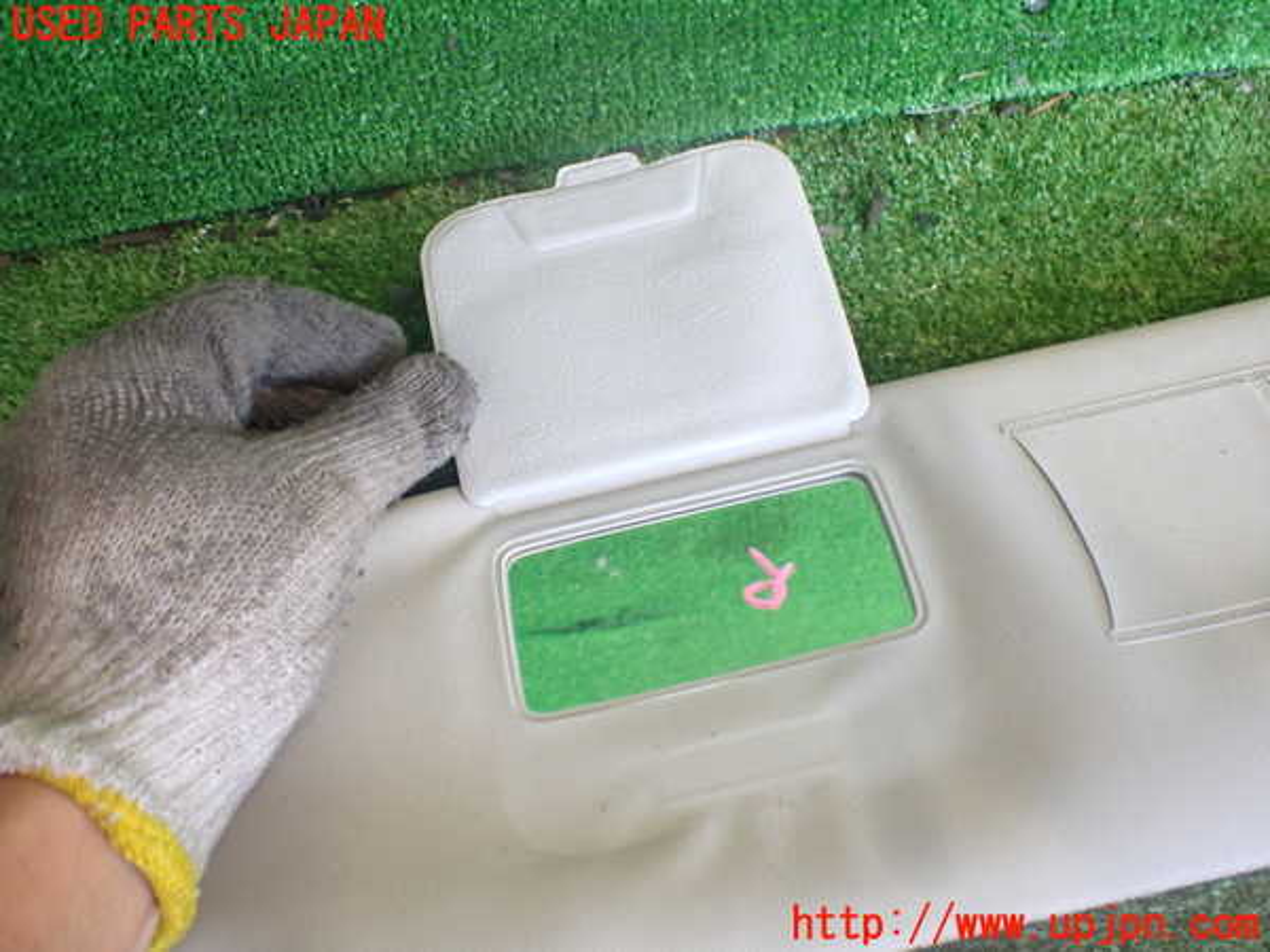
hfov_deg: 60.0
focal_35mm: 30
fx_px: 1101
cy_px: 476
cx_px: 635
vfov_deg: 46.8
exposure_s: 1/125
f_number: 2.3
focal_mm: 5.4
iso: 640
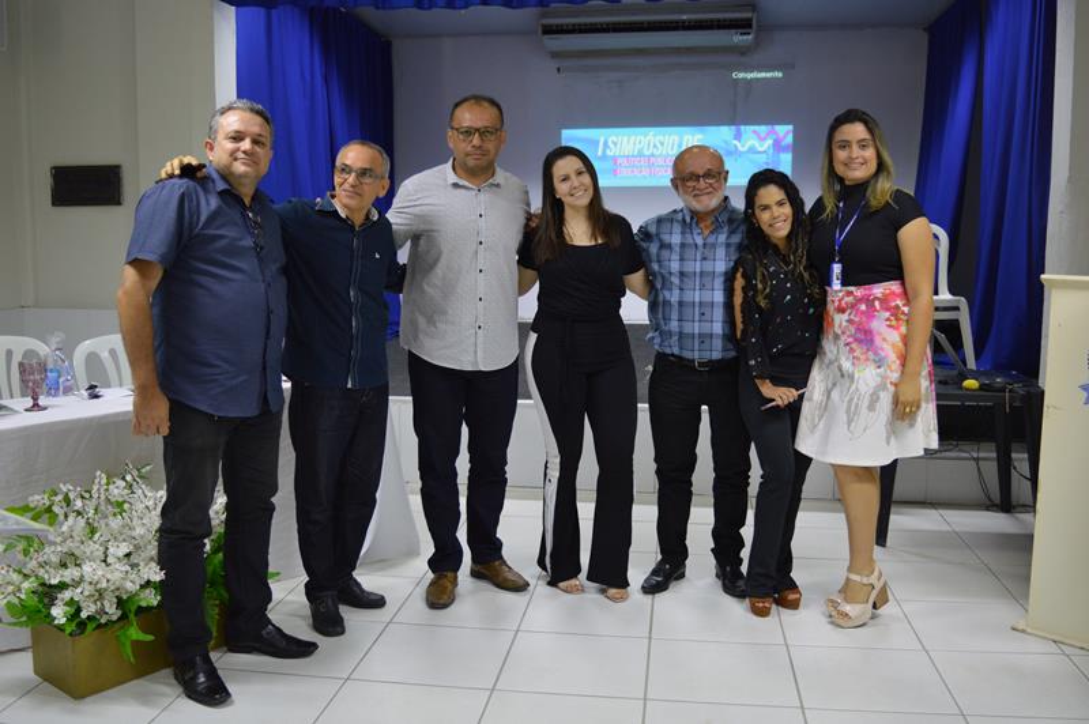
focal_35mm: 33
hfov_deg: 57.3
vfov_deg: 39.9
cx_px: 544
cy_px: 362
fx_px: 997
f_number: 3.8
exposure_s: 1/15
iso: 450
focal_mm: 22
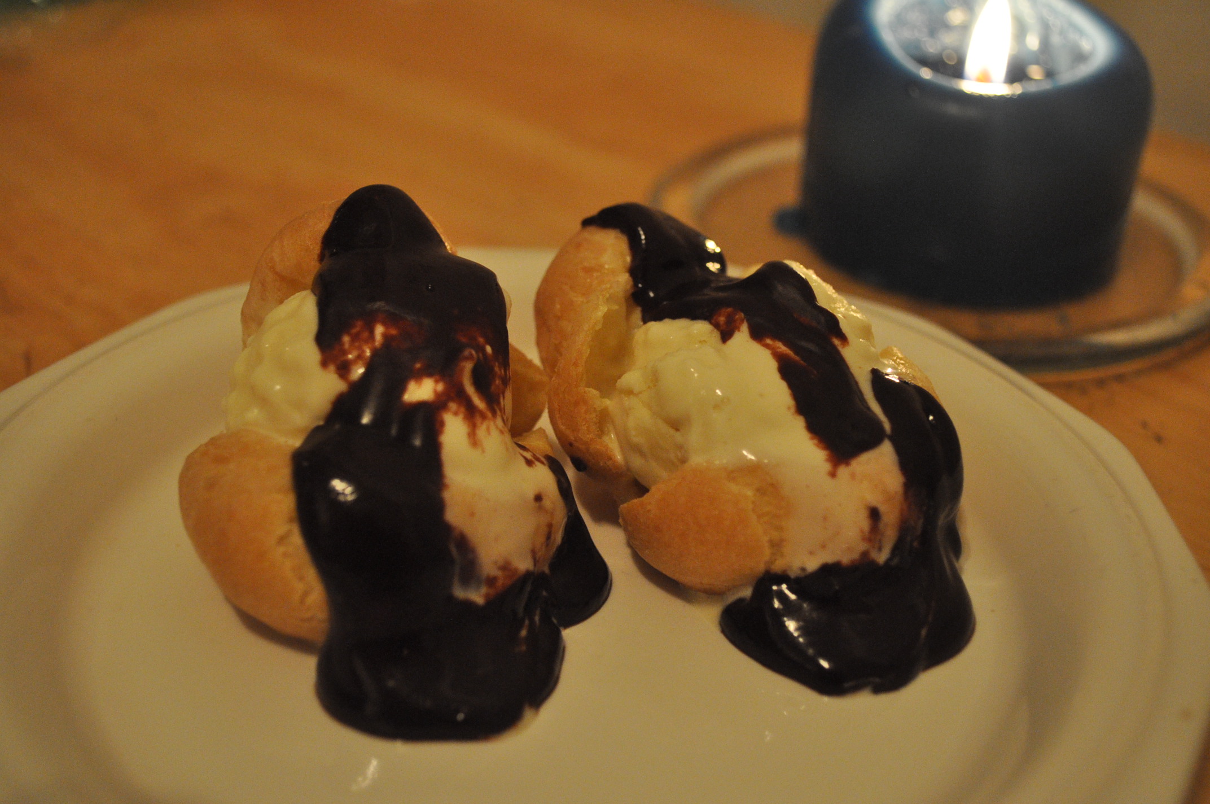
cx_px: 605
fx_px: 1511
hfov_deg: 43.7
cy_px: 402
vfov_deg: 29.8
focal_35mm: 45
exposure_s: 1/20
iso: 1600
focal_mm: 30
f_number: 4.5
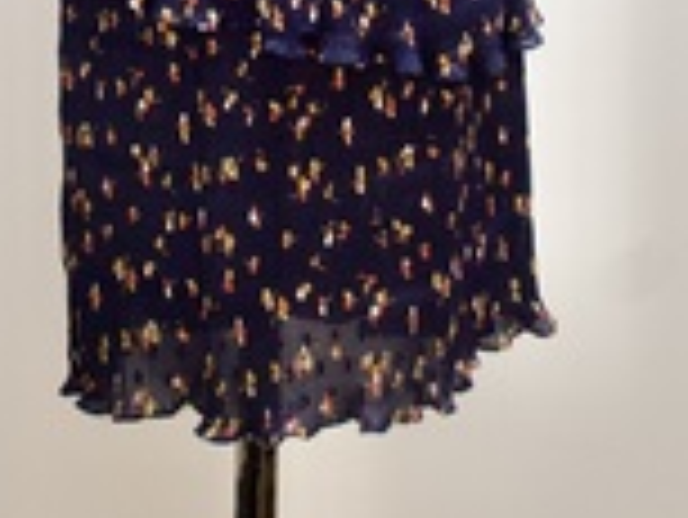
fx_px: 2188
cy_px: -423
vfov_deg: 12.3
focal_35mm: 110
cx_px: 216
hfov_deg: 17.8
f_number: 3.8
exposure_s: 1/200
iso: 1600
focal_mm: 26
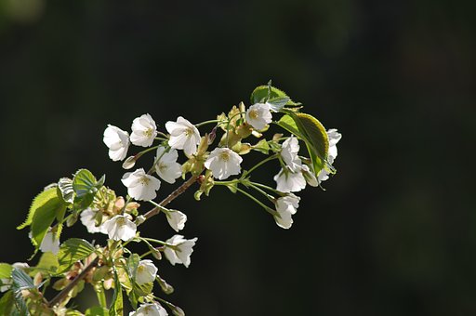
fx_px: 1545
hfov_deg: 17.5
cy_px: 158
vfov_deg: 11.7
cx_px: 238
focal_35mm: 117
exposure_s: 1/200
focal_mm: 77.5
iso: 100
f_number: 5.6
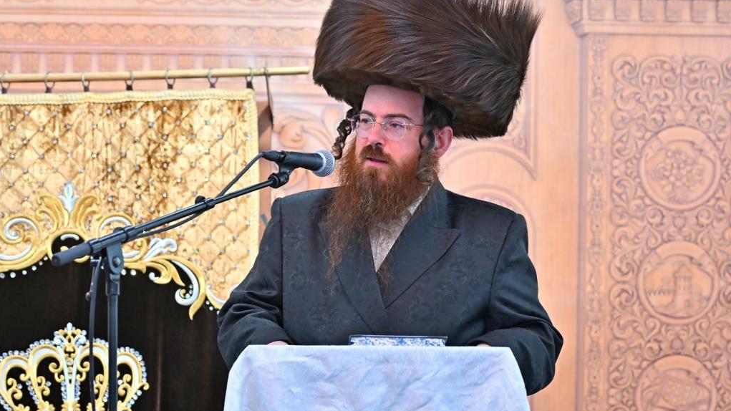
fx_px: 2403
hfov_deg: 17.3
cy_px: 197
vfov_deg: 9.8
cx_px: 365
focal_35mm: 124
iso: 640
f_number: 4
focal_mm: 79
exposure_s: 1/200
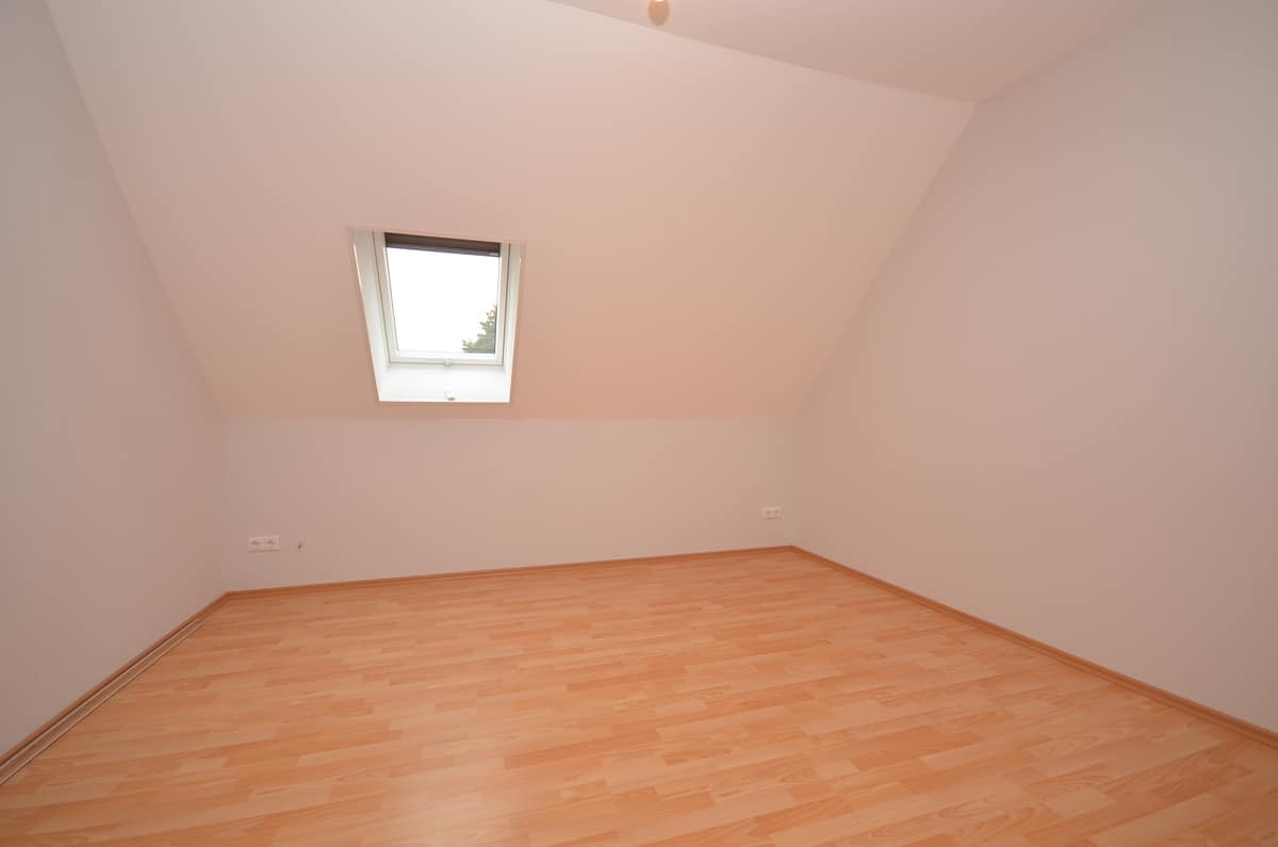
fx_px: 531
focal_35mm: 15
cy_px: 424
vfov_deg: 77.1
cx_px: 639
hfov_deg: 100.5
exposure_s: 1/200
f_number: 4
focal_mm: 10
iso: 200
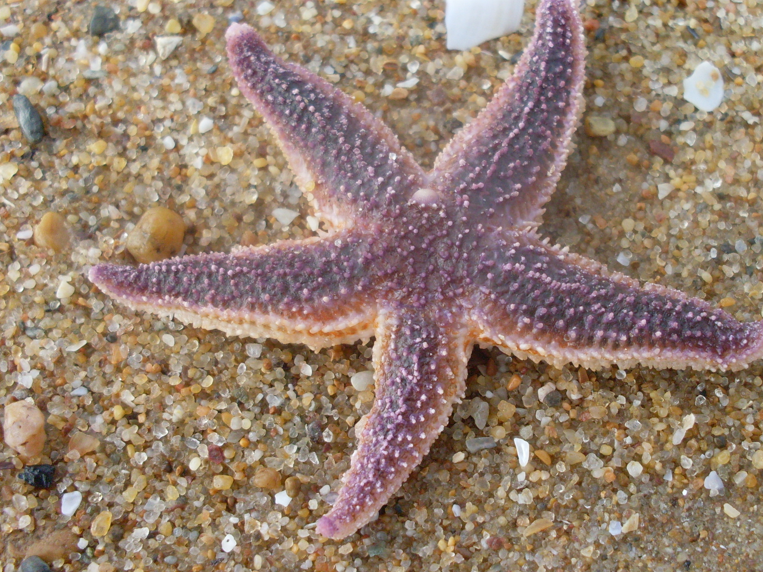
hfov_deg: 38.8
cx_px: 449
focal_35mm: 49
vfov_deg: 29.7
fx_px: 1080
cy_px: 255
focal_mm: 6.3
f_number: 2.8
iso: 80
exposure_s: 1/500
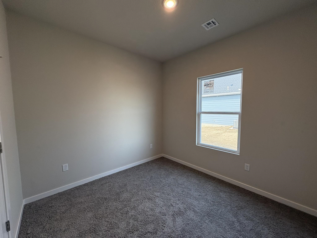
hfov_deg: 102.1
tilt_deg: -4.3
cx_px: 158
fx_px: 128
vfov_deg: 85.7
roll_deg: +0.2
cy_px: 119
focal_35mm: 14
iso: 125
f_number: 2.2
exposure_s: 1/120
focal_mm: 2.22
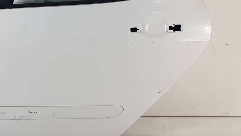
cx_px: 83
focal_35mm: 41
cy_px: 24
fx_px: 262
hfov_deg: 48.7
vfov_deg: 28.3
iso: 40
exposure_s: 1/108
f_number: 1.7
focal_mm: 4.2
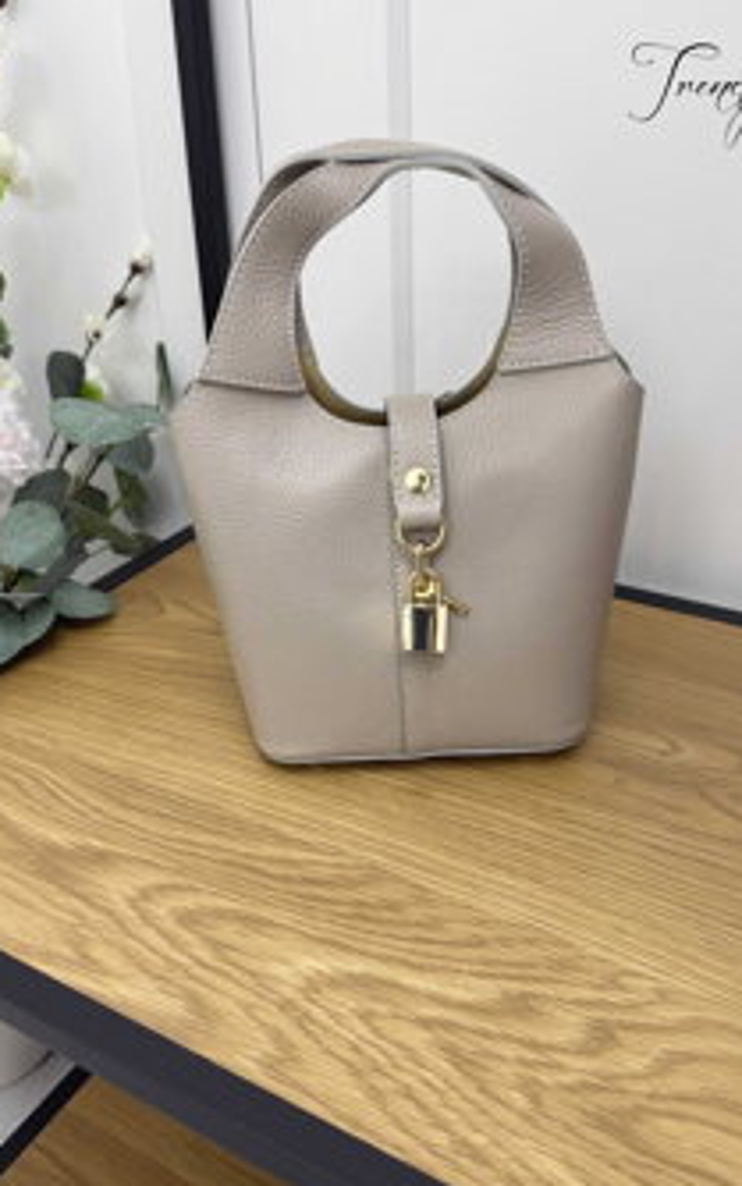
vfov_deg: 59.6
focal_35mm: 32
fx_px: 1034
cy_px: 543
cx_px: 378
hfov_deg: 39.5
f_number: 1.78
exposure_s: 1/100
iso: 50
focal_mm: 6.76
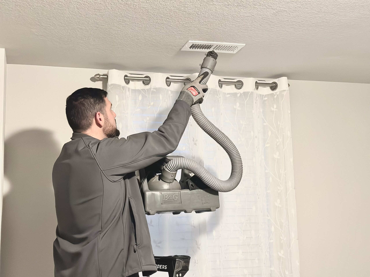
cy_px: 138
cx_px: 185
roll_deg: +1.6
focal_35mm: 48
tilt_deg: +8.3
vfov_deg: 30.3
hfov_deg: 39.7
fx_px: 513
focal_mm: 6.86
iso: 640
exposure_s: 1/40
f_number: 1.78
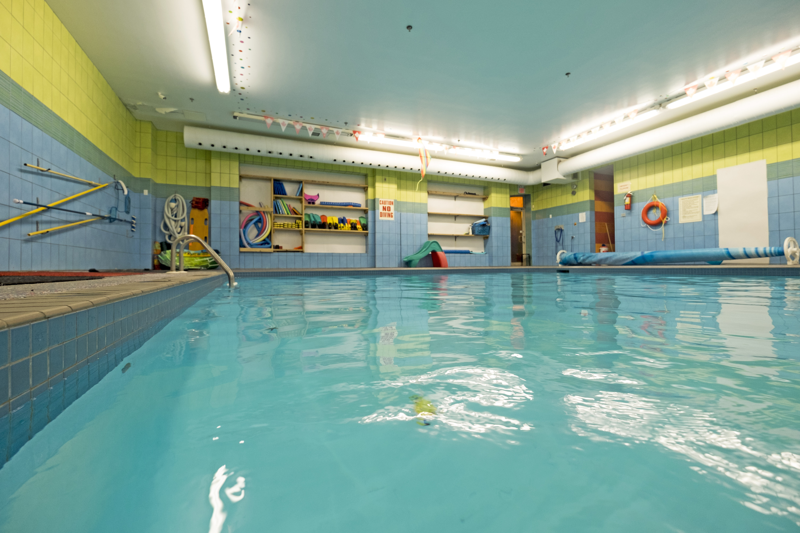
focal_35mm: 15
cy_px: 266
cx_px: 400
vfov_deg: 77.3
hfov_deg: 100.4
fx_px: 333
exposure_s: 1/40
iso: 800
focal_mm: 10
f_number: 4
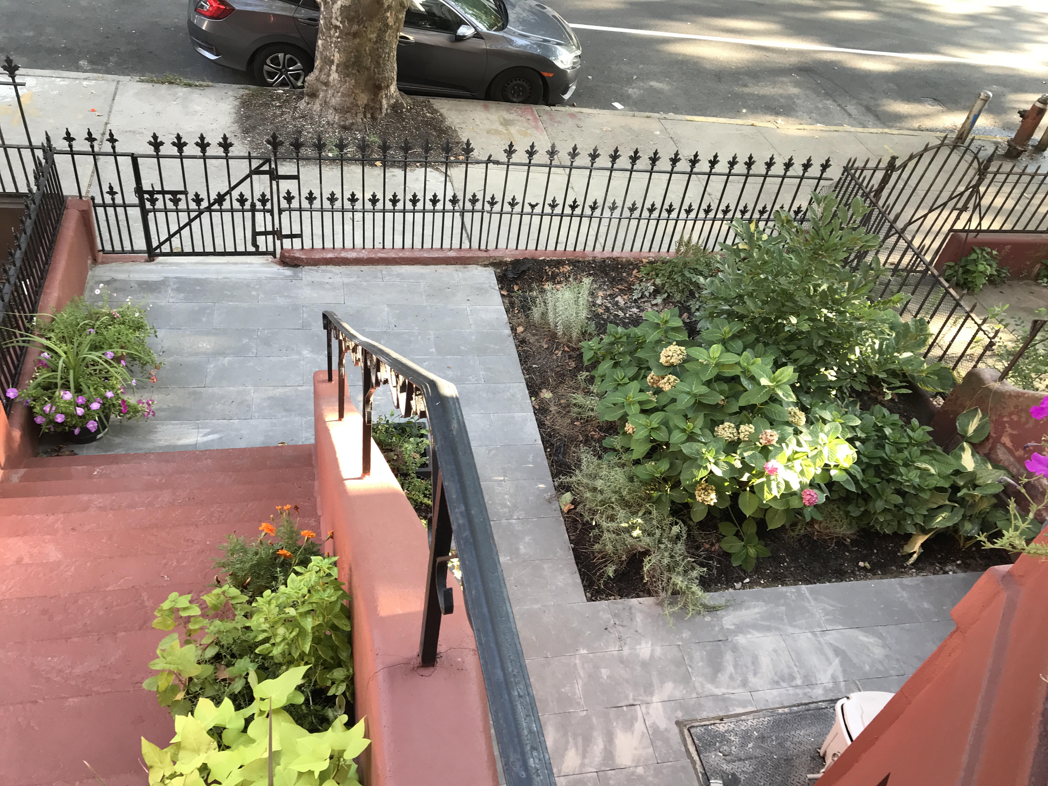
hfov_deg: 63.4
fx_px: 848
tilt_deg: -42.5
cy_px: 393
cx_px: 524
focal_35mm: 28
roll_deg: -11.5
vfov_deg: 49.7
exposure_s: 1/60
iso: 32
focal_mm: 3.99
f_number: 1.8
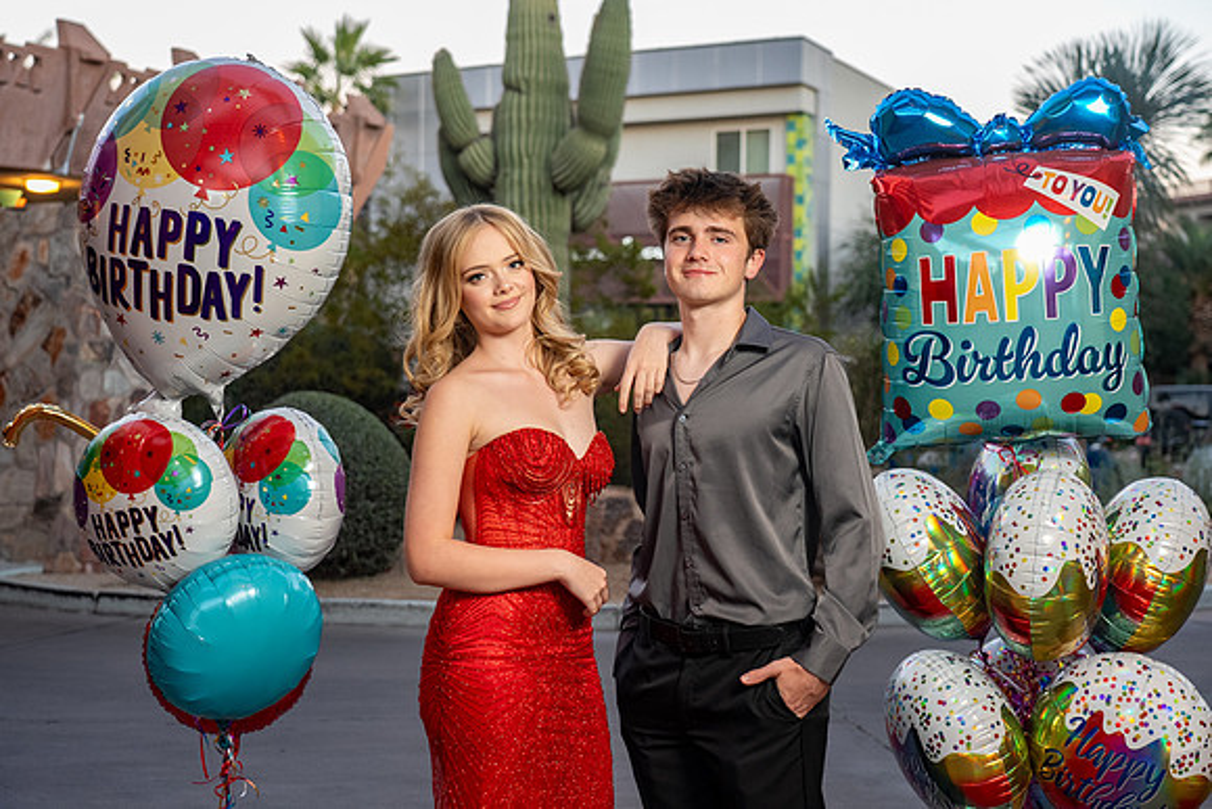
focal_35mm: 49
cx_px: 637
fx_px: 1663
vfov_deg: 27.3
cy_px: 384
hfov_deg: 40.0
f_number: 4
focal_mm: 47
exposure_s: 1/80
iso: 800
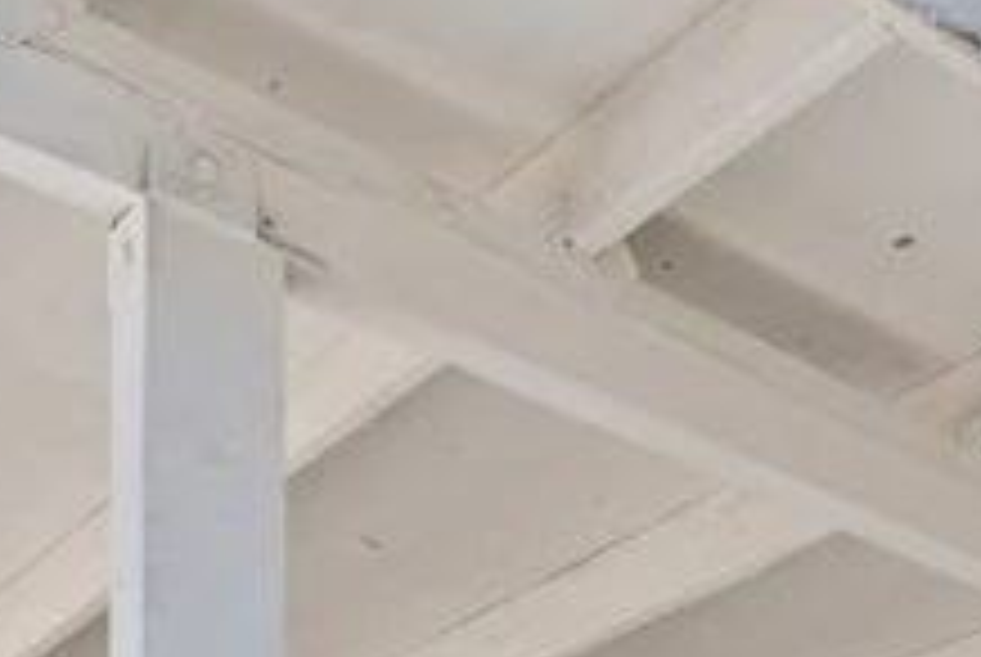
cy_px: 1492
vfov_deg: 13.9
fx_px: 2046
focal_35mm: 75
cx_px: 1152
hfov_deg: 24.6
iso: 200
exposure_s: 1/15
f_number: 9
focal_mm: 16
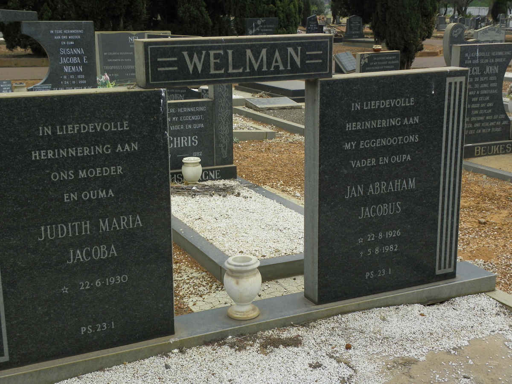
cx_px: 256
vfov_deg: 28.0
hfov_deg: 36.8
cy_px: 192
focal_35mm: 52
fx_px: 769
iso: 64
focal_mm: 9.2
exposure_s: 1/320
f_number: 5
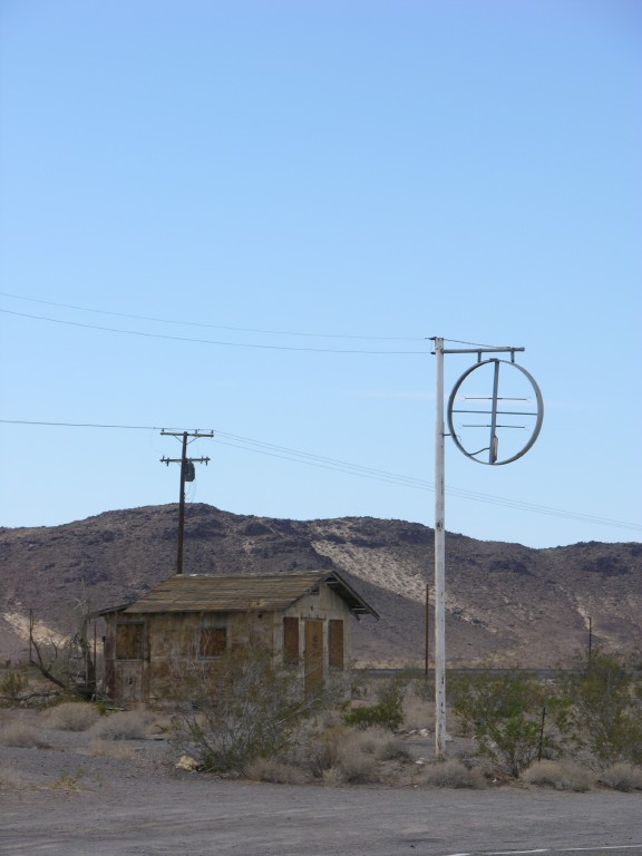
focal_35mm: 160
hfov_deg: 9.3
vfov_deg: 12.3
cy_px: 428
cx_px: 321
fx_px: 3957
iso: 50
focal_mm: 41.1
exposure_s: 1/282
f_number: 5.6
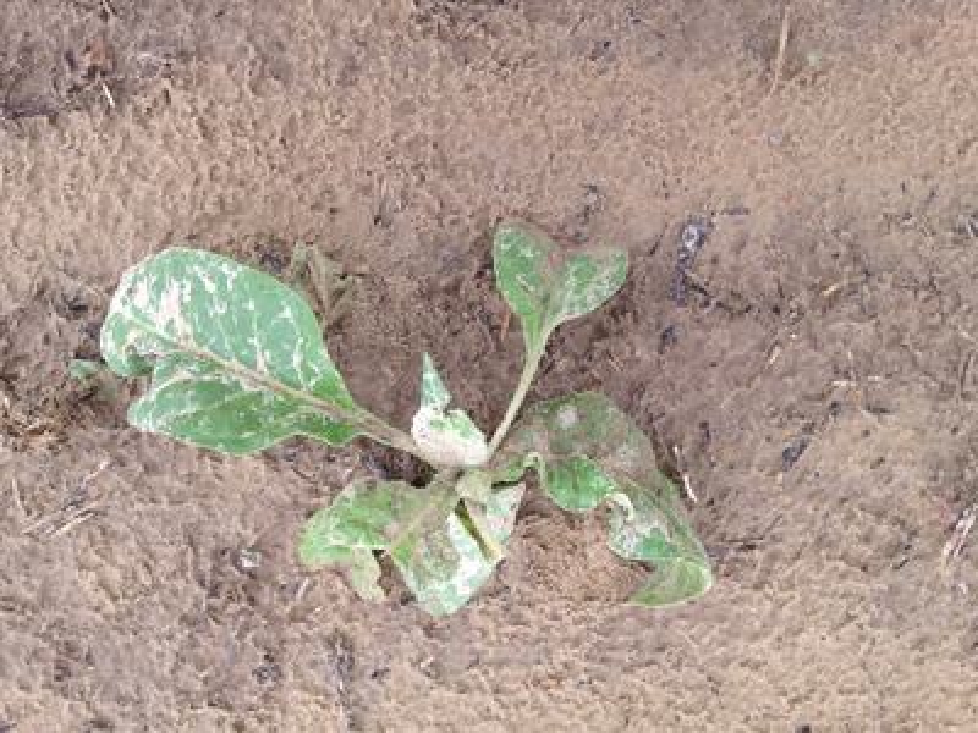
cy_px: 366
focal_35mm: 33
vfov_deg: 42.9
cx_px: 489
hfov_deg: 55.4
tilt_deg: -88.2
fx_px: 932
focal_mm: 4.12
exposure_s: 1/384
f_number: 2.4
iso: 50
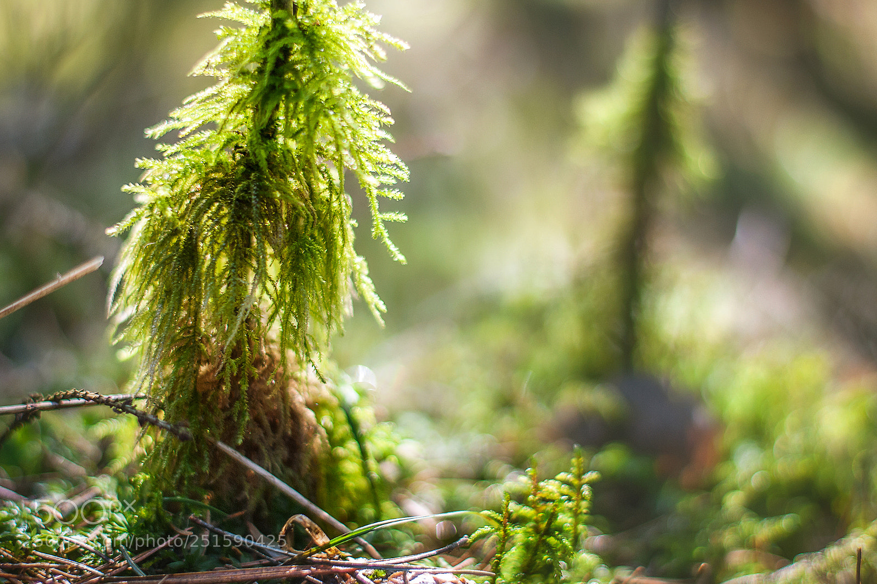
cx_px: 438
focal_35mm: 75
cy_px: 292
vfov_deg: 18.2
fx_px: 1827
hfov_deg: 27.0
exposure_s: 1/250
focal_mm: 50
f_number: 1.4
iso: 100
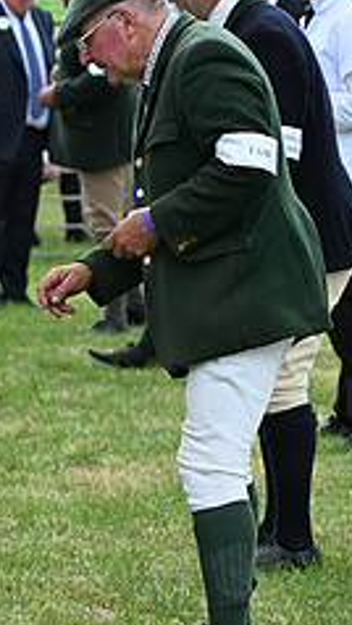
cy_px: 267
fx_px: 3897
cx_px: -344
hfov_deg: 5.1
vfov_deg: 9.2
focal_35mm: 235
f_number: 4
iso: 400
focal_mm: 92
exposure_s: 1/1250
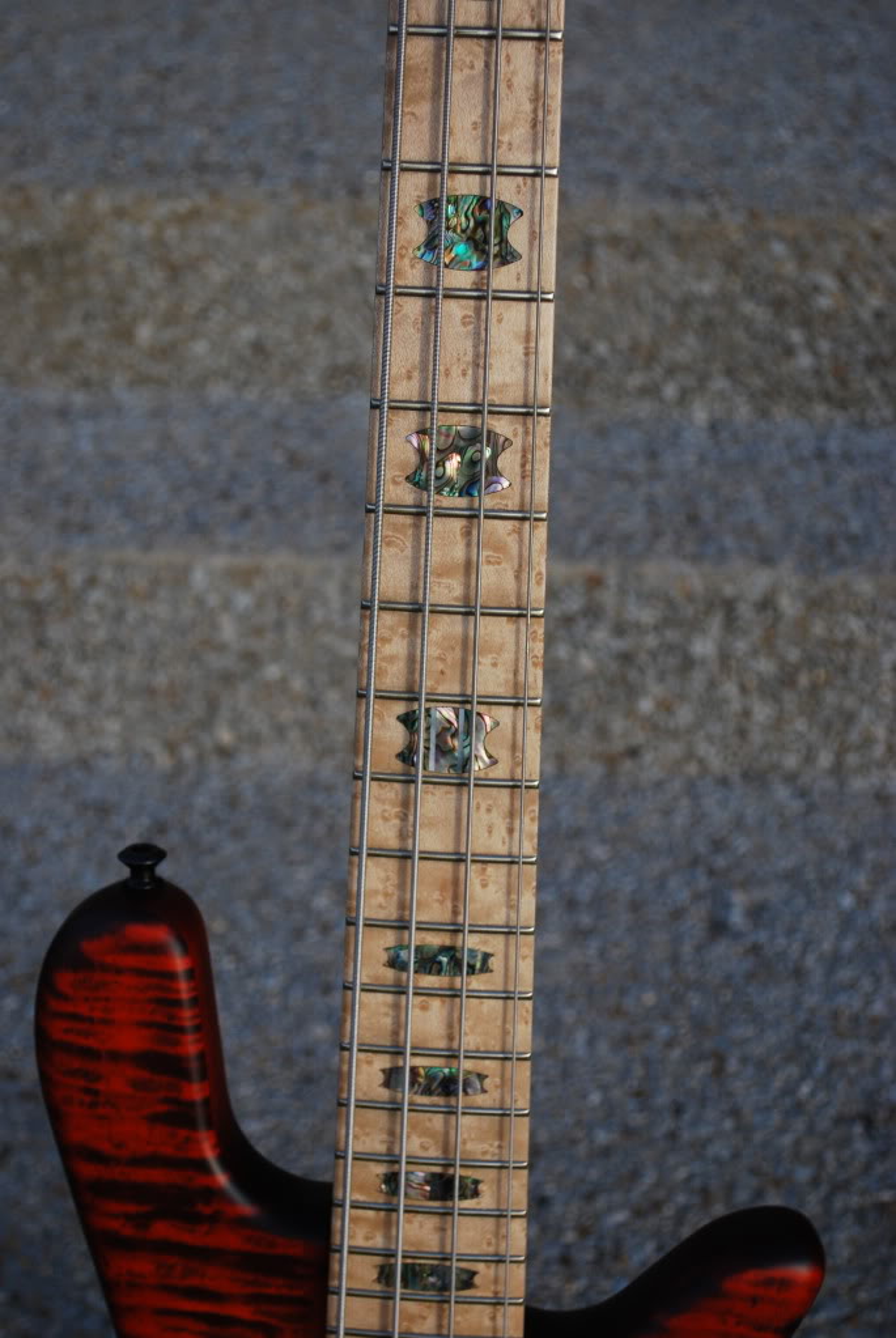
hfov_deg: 22.7
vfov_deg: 33.4
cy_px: 669
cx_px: 448
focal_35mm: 60
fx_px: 2233
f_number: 5.6
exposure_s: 1/125
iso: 100
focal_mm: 40
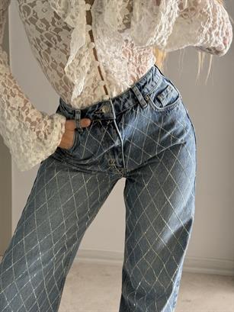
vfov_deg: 39.6
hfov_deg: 30.3
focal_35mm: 48
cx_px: 117
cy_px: 156
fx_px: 432
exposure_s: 1/60
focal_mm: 6.76
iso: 125
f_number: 1.78
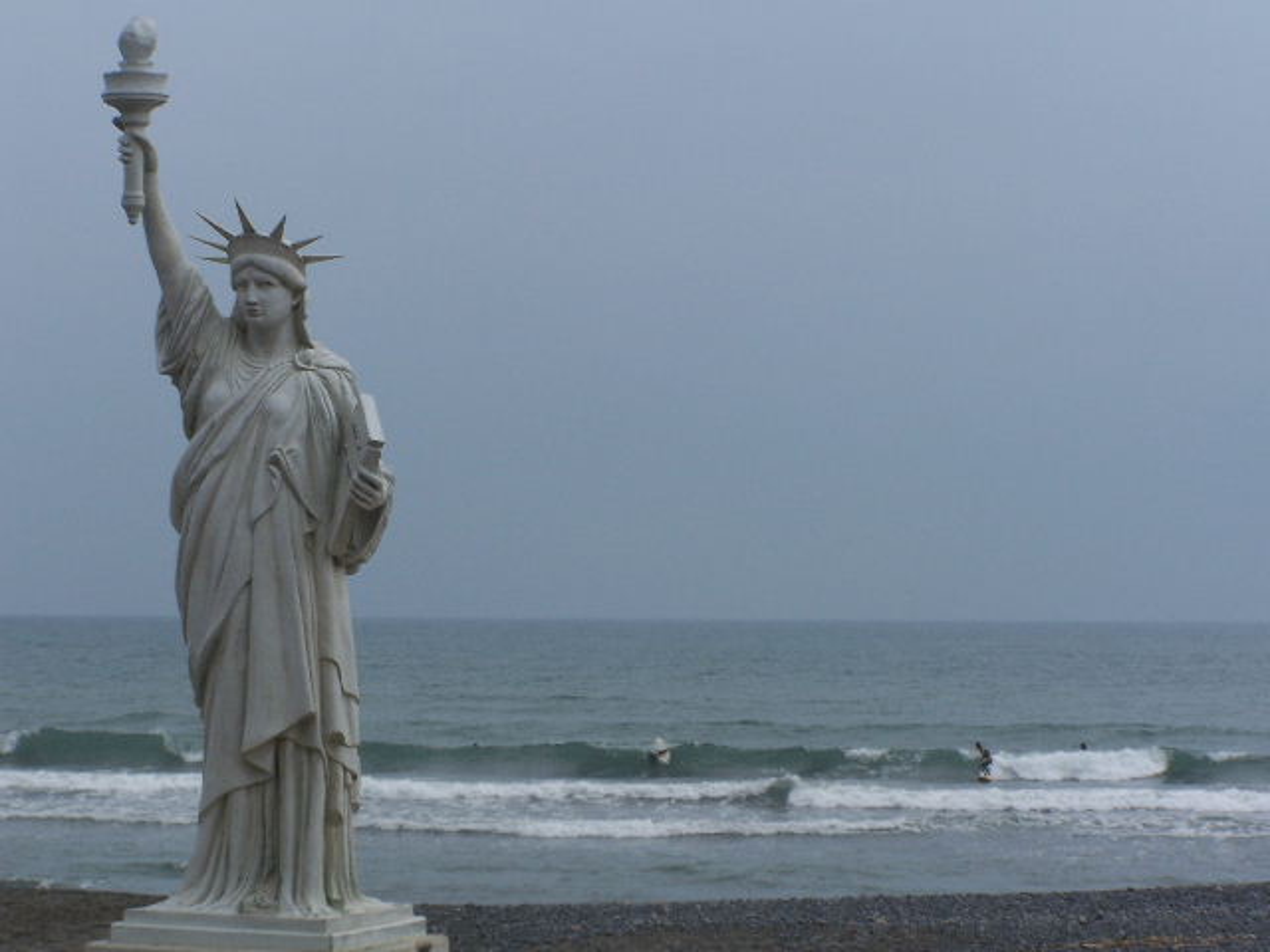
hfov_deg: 16.8
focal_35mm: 117
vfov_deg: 12.7
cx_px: 635
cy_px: 476
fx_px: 4293
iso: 80
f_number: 6.3
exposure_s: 1/640
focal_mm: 19.4
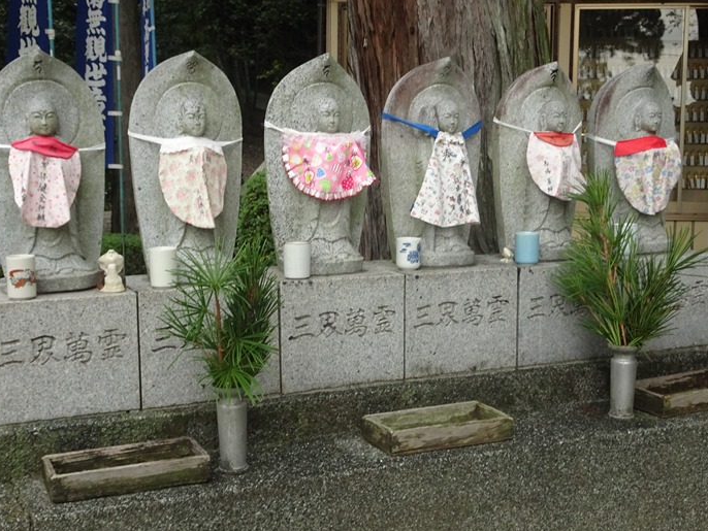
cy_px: 270
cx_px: 350
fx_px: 1043
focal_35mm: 51
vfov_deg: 28.6
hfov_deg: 37.5
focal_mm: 8.51
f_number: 4.5
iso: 500
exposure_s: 1/50
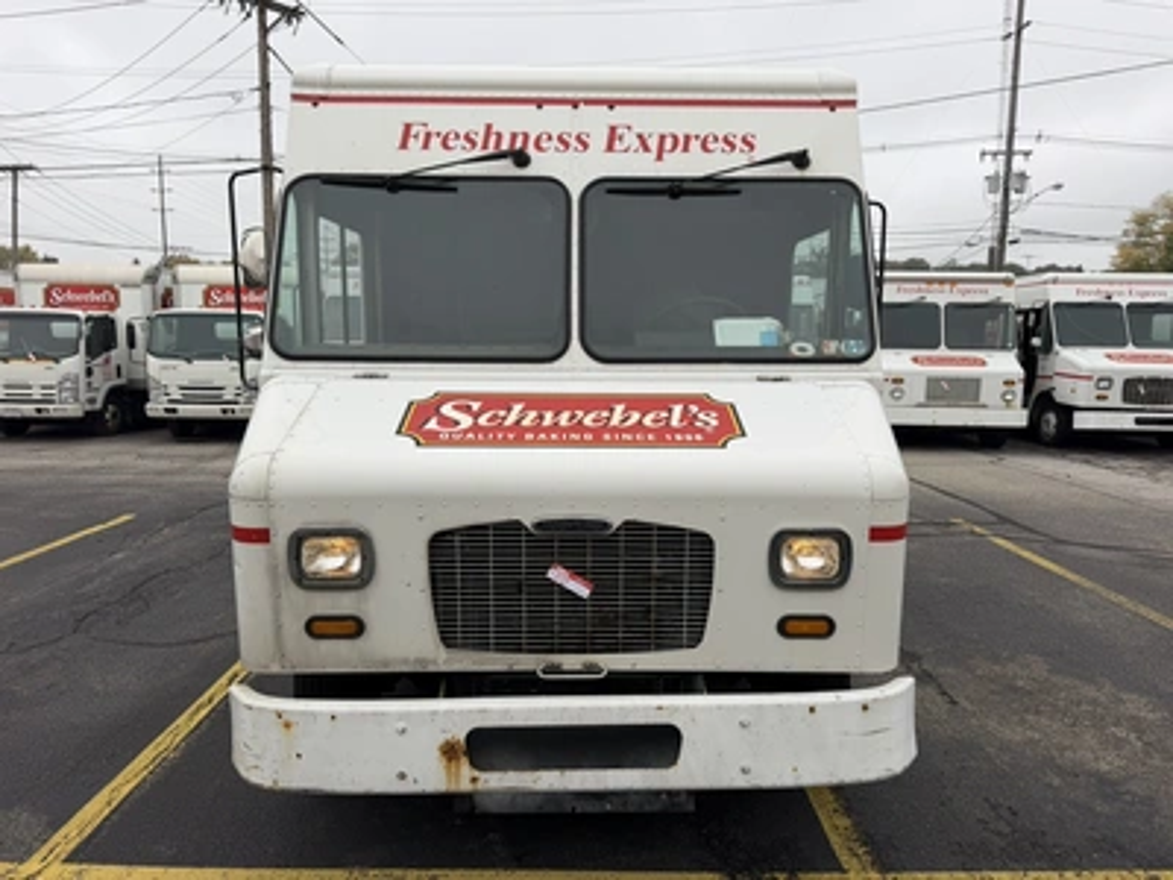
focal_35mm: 24
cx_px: 586
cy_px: 440
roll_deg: -1.4
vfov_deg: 56.8
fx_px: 813
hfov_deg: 71.6
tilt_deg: -6.8
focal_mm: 6.76
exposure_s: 1/1046
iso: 80
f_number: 1.78
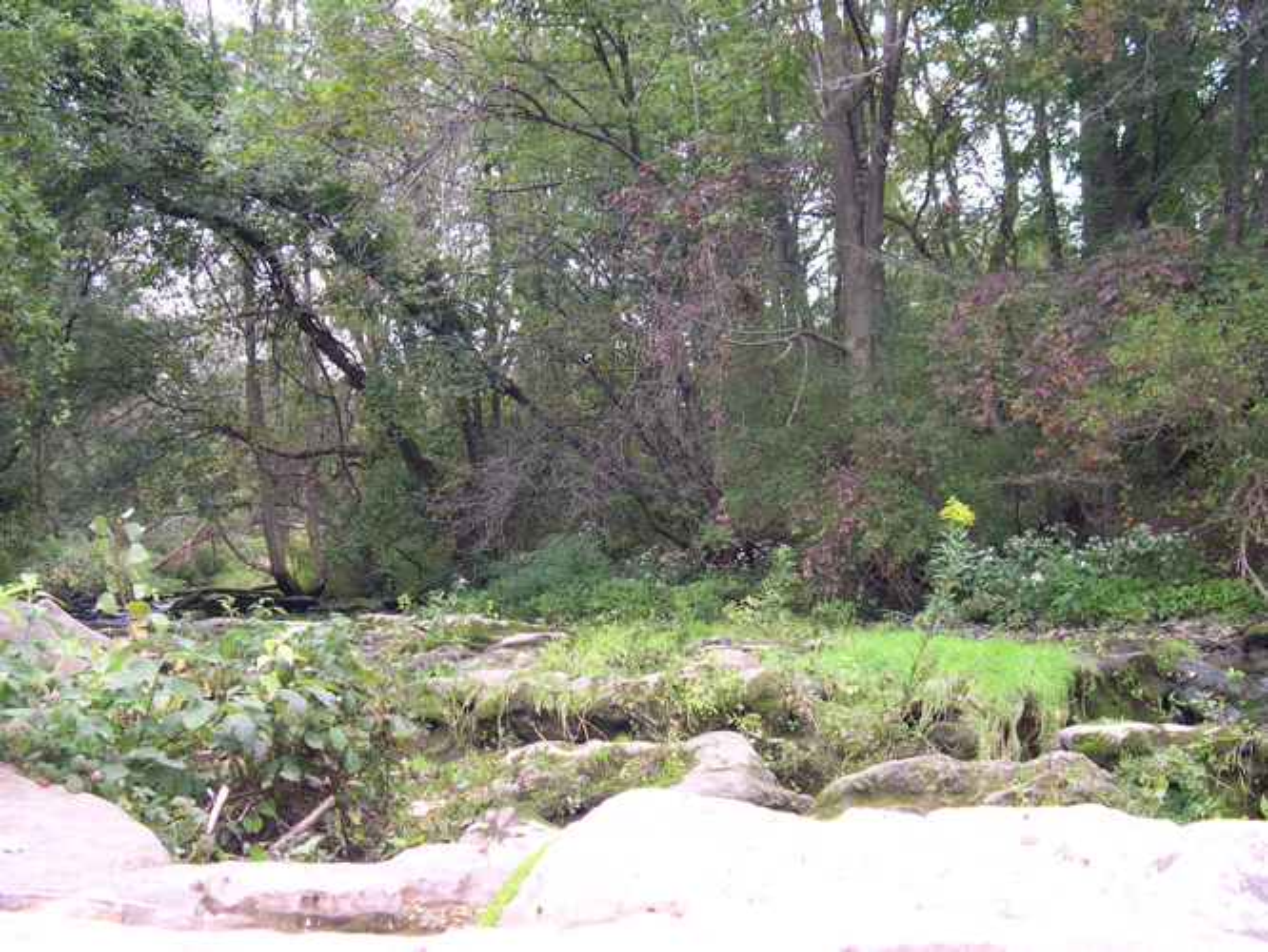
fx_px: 1392
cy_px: 476
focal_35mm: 38
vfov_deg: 37.7
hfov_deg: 49.0
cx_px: 634
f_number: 2.8
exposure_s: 1/30
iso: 105
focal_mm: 8
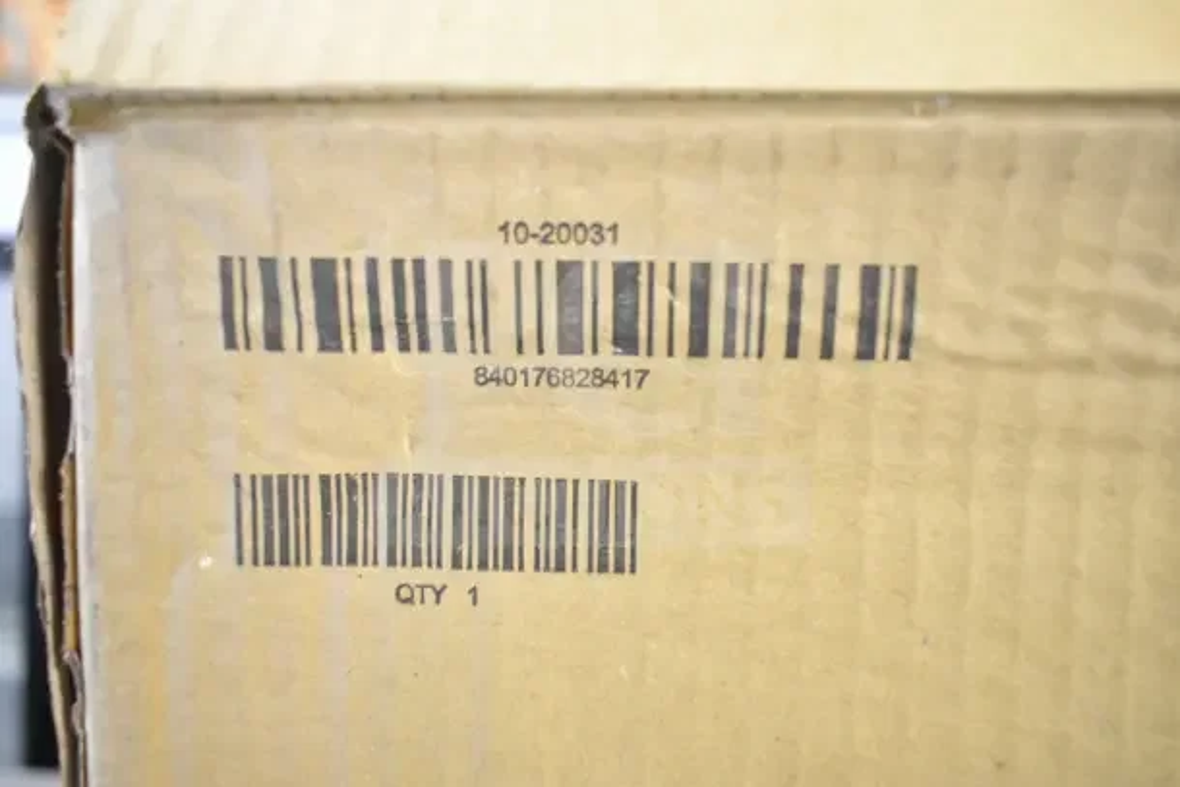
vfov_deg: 48.0
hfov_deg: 67.4
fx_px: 885
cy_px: 394
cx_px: 590
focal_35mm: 27
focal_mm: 18
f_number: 3.5
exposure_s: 1/30
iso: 2200
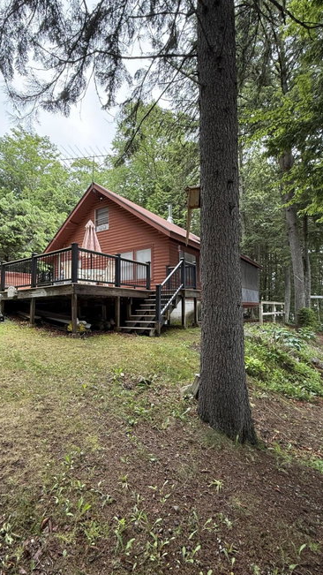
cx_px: 137
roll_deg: +0.5
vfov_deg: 92.7
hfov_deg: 60.7
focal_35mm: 18
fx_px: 274
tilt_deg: +6.3
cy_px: 289
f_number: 2.2
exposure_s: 1/99
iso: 80
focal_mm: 2.22
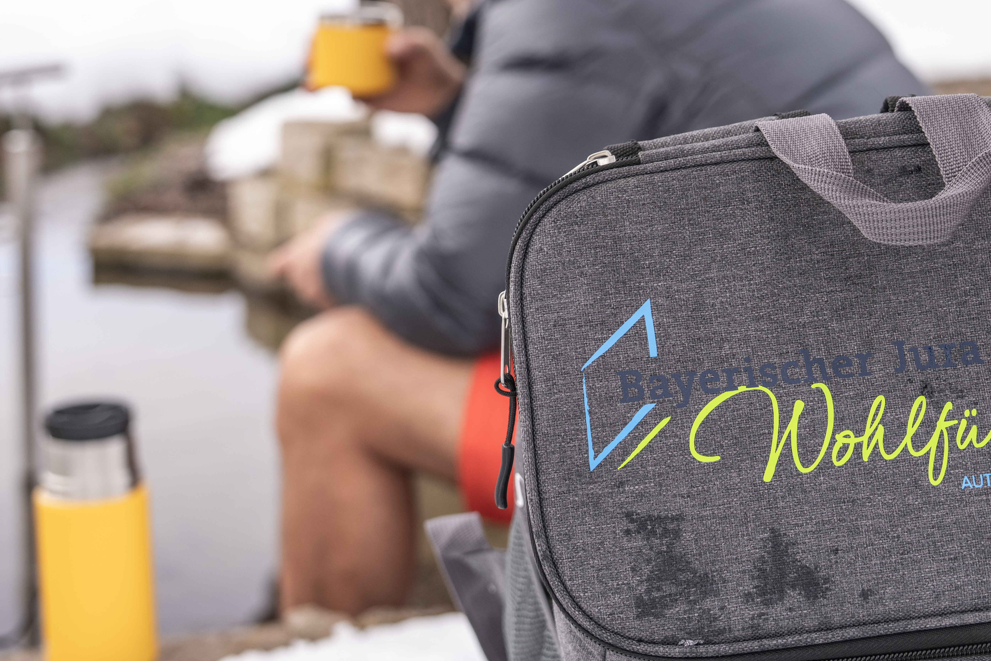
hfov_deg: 27.3
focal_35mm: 74
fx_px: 2037
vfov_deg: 18.2
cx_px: 597
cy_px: 105
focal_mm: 40
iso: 250
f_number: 4
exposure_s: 1/500
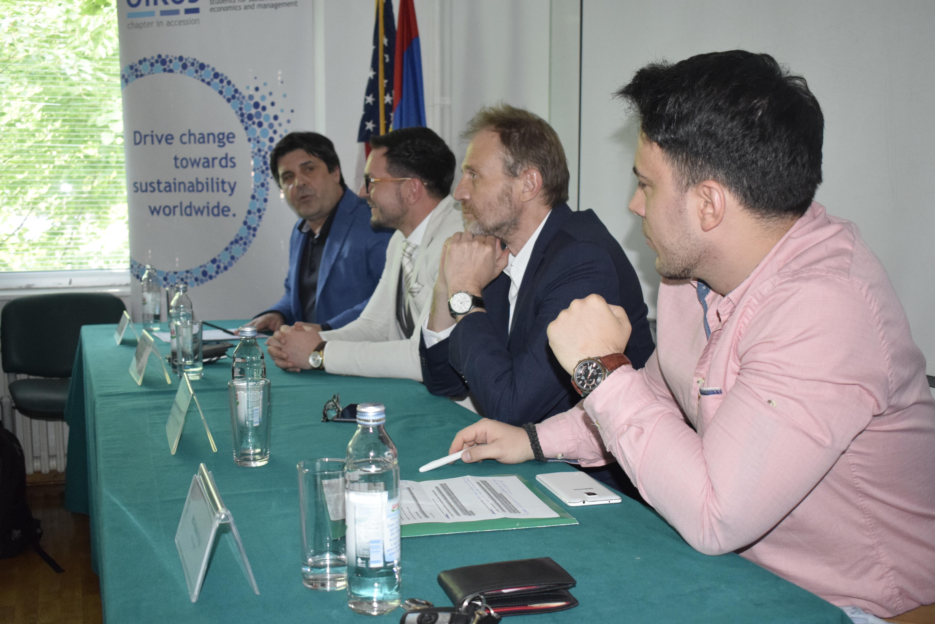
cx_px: 468
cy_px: 312
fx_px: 1013
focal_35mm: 39
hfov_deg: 49.6
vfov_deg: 34.2
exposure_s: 1/60
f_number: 4
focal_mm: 26
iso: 2200
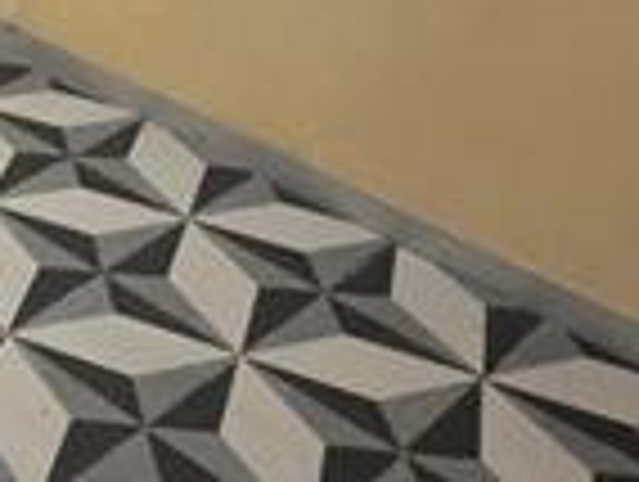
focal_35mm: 73
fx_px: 1350
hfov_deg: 21.5
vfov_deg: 17.9
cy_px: -257
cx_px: -364
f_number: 1.9
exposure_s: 1/50
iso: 640
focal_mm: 2.2
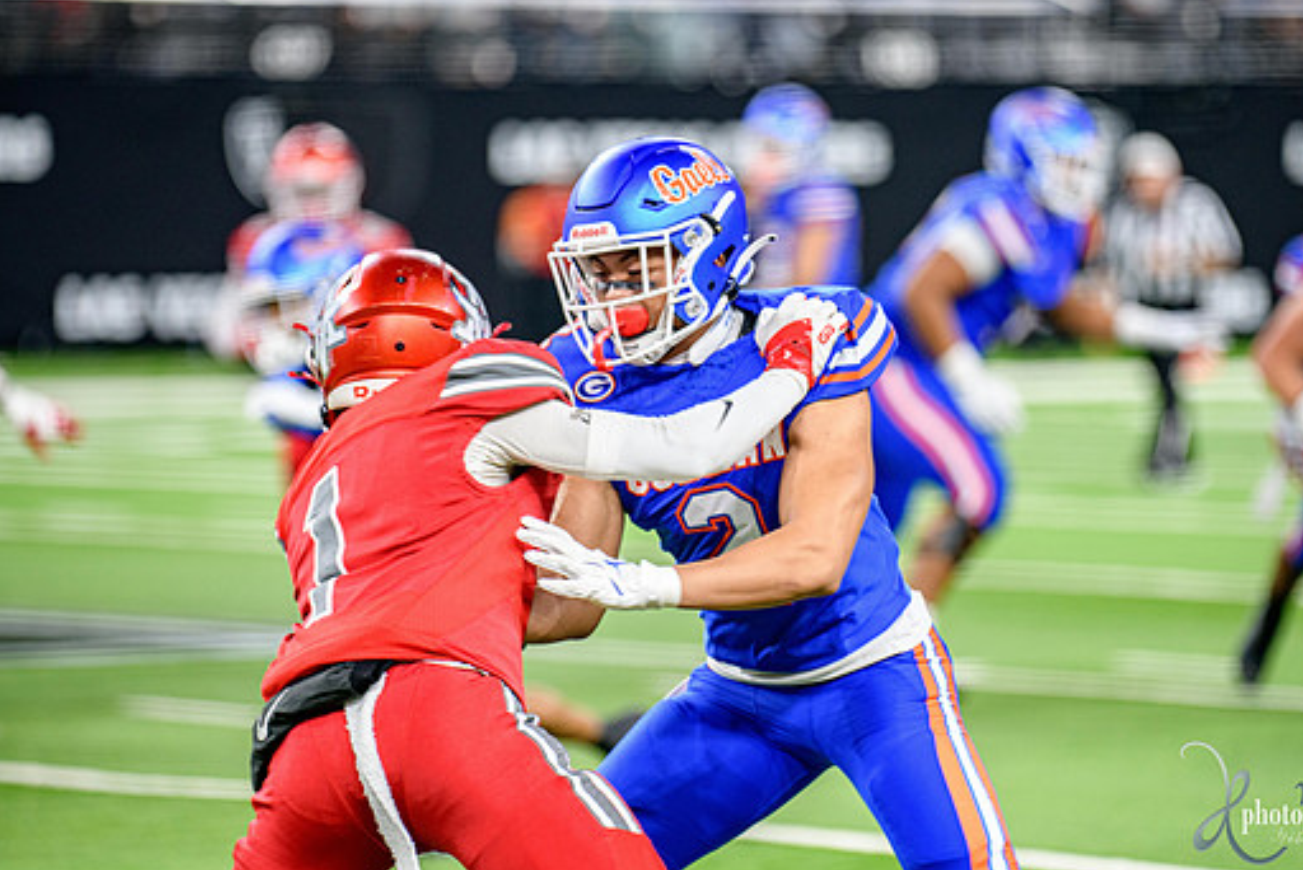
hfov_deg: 8.3
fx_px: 9017
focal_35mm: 249
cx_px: 715
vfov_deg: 5.5
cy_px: 436
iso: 1250
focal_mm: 220
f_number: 2.8
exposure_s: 1/400
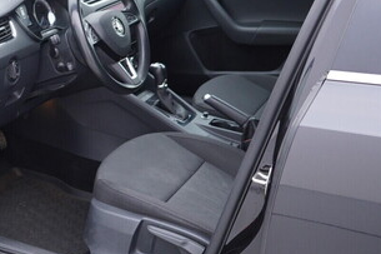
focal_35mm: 65
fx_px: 688
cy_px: 98
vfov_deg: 20.9
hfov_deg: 29.7
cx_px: 41
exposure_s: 1/40
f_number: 2.8
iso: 200
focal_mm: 24
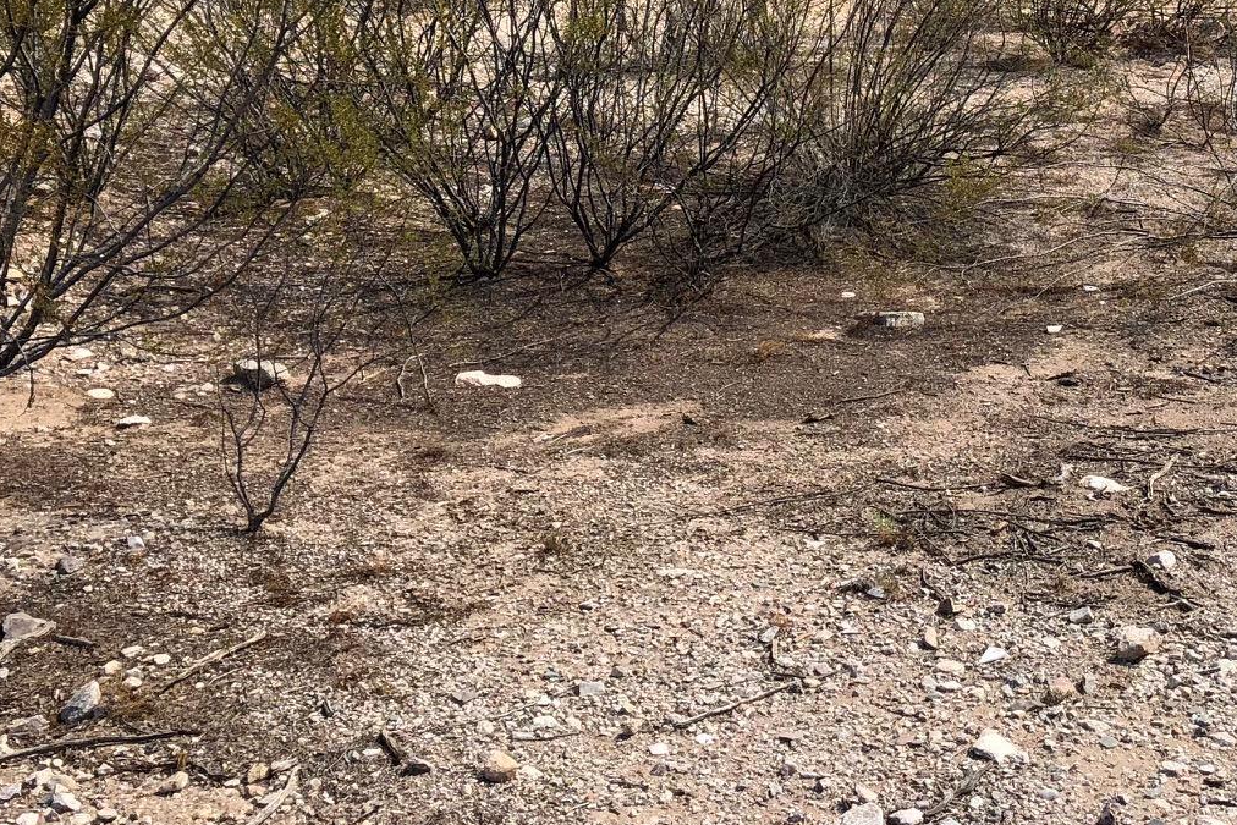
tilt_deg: -4.5
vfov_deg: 22.3
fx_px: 1993
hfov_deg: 33.8
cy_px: -44
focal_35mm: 58
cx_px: 933
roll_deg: -1.9
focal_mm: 3.99
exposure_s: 1/2000
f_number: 1.8
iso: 20
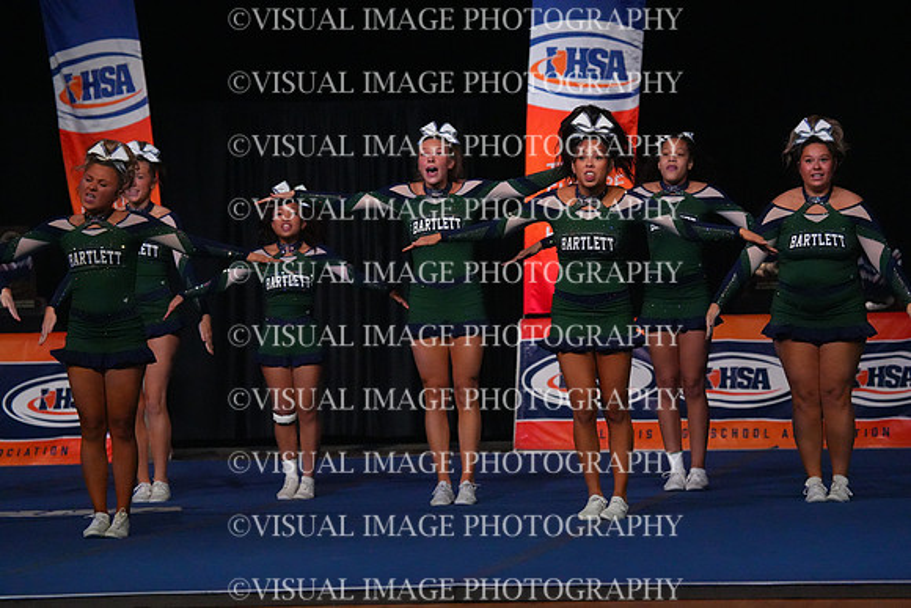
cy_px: 304
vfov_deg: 6.9
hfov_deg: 10.3
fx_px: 5062
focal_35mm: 200
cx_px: 456
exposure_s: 1/1250
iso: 16000
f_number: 5.6
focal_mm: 200
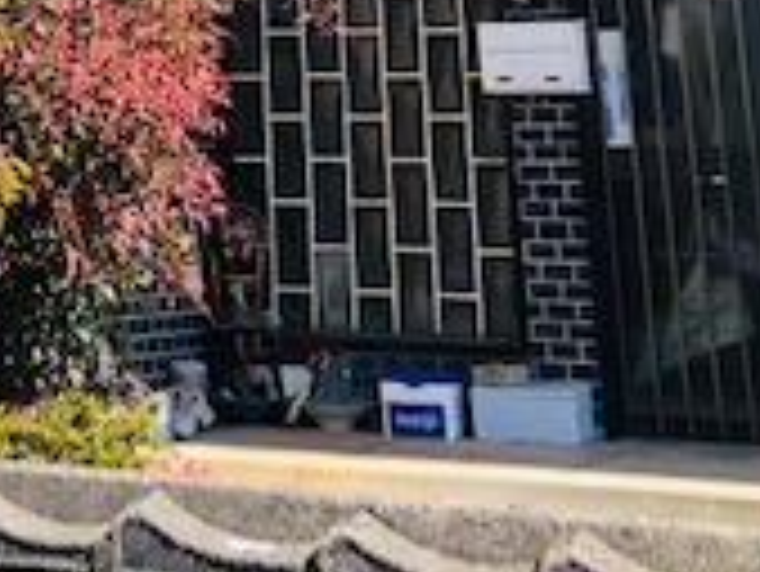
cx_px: -184
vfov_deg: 12.6
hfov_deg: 17.5
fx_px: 2329
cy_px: -504
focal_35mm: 106
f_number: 1.8
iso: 20
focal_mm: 3.99
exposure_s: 1/1185
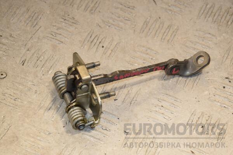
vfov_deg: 10.8
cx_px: 116
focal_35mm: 128
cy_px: 78
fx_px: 825
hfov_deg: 16.1
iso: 800
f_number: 9
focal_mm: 85
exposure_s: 1/200
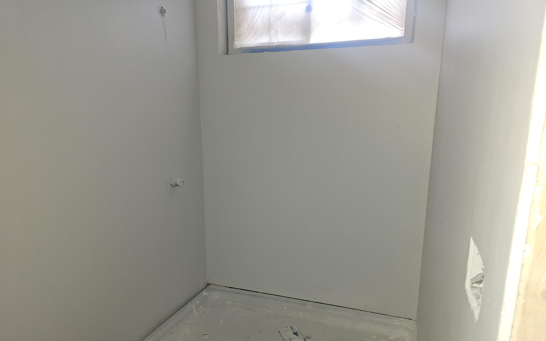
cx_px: 270
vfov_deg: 49.0
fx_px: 372
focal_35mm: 25
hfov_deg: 72.6
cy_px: 201
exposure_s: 1/24
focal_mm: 6.3
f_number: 1.7
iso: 125
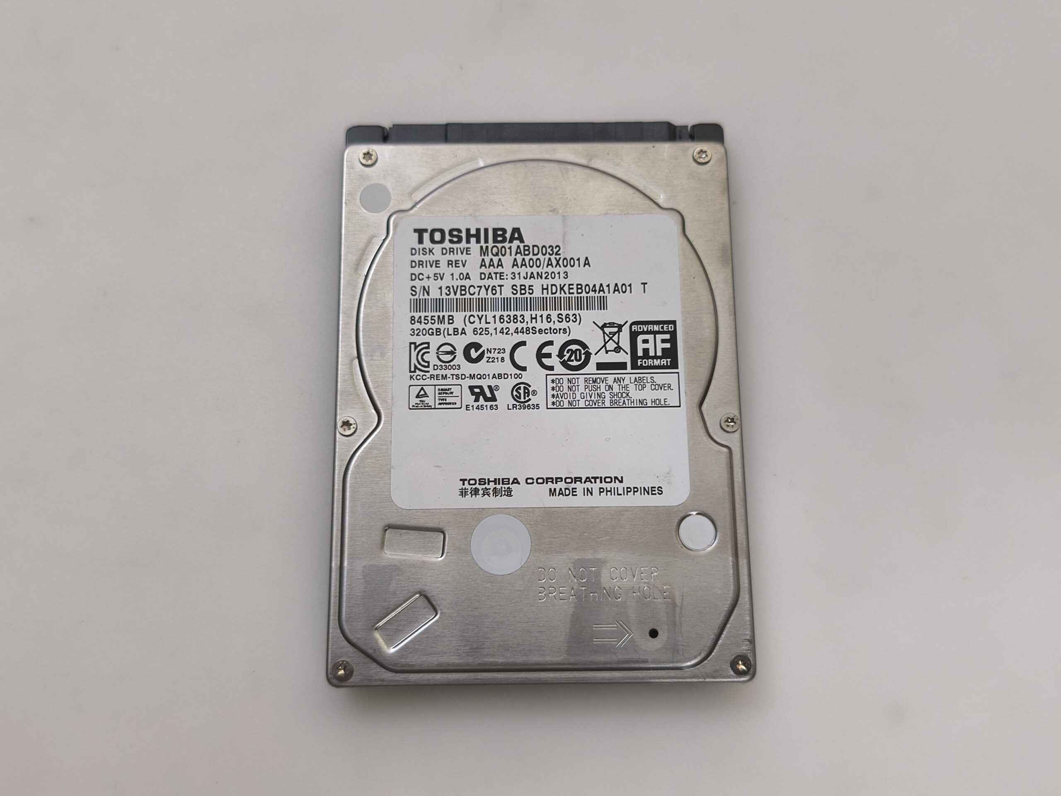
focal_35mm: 35
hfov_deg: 52.6
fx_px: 1073
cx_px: 530
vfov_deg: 40.7
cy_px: 398
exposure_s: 1/50
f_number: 1.6
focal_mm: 6.57
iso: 320
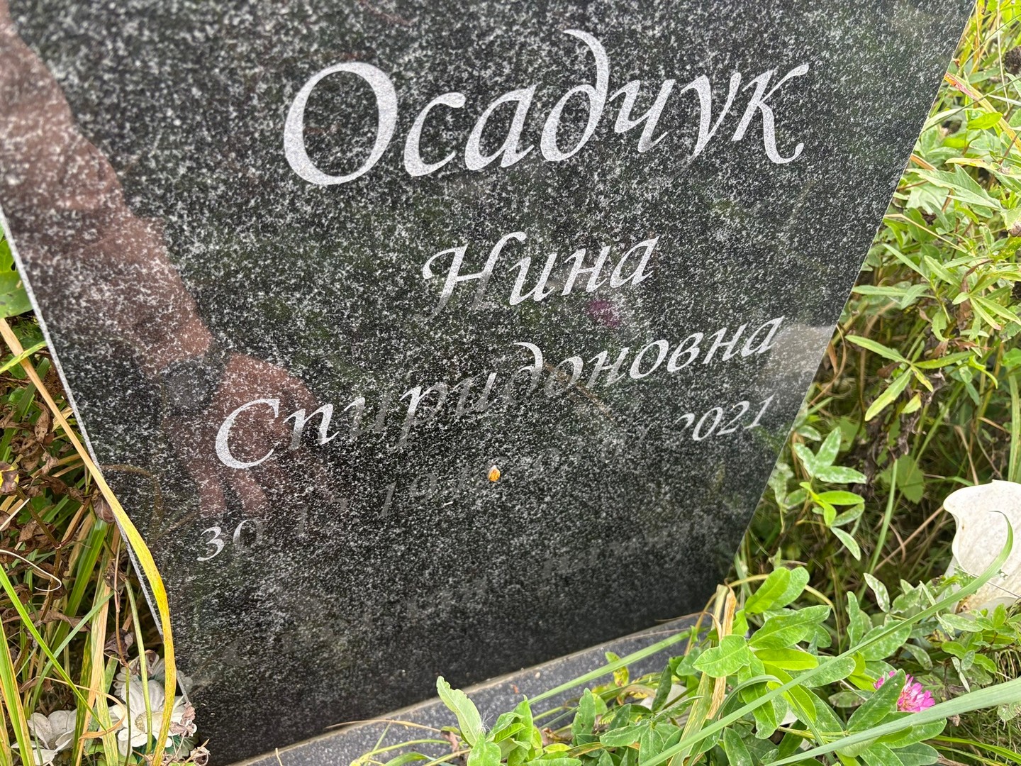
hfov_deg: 67.3
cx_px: 510
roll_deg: -8.8
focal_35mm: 26
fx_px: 767
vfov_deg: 53.1
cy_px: 383
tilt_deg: -40.0
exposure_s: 1/121
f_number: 1.6
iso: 50
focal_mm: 5.96
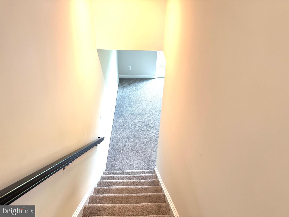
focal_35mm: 24
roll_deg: -2.3
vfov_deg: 56.8
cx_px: 144
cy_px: 108
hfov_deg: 71.6
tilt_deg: -34.0
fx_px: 200
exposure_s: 1/120
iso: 125
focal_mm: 6.76
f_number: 1.78
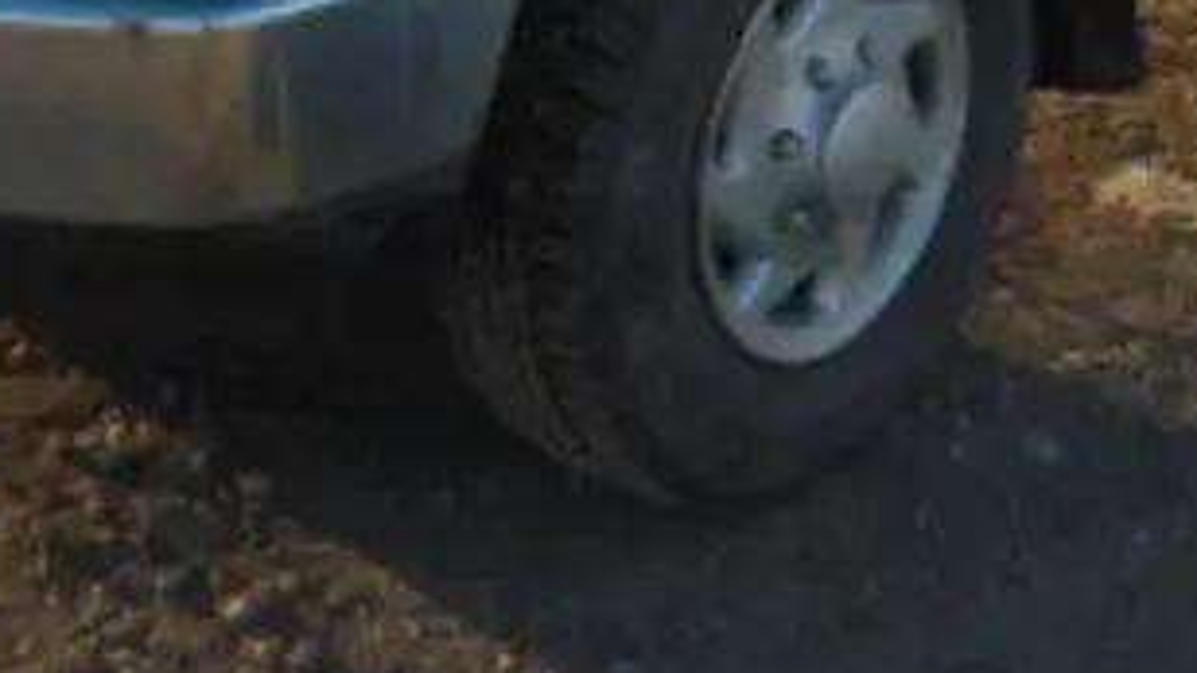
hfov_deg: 24.9
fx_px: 2697
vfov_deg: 13.2
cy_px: -436
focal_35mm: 85
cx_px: 820
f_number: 3
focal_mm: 4.5
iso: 80
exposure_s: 1/500
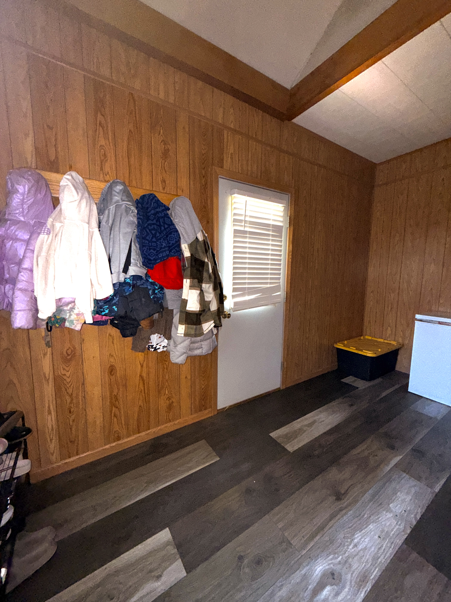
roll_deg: -0.9
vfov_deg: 102.1
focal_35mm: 14
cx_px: 226
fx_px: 243
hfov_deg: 85.7
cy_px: 301
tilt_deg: -5.6
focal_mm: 2.22
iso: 125
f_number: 2.2
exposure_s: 1/48
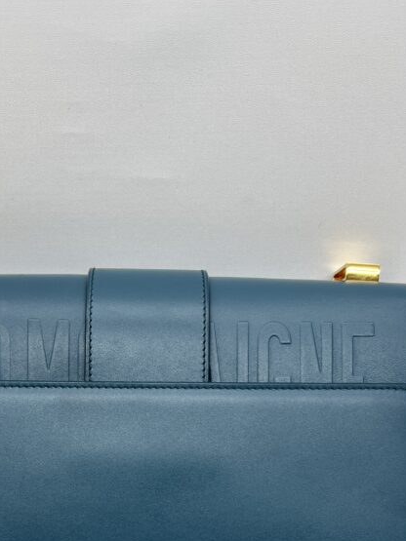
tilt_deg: -37.9
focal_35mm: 48
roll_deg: -0.7
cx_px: 154
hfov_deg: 30.1
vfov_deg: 38.0
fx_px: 751
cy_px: 444
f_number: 1.5
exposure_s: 1/114
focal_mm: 5.7
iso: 32
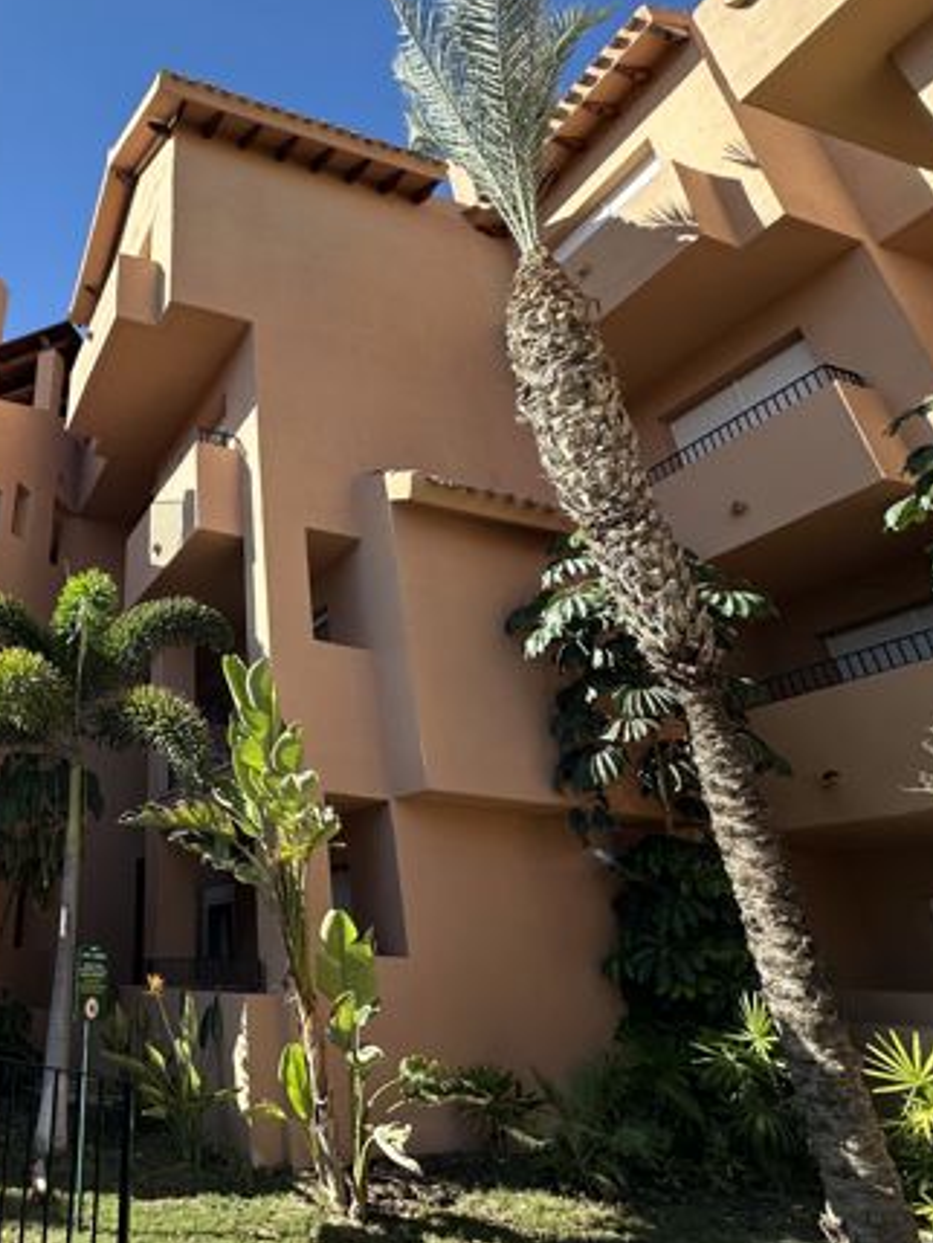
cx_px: 97
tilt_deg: +28.8
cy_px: 533
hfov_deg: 52.0
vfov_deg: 73.5
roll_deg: -2.8
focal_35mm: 23
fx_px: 826
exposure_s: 1/1195
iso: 40
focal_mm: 2.22
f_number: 2.2
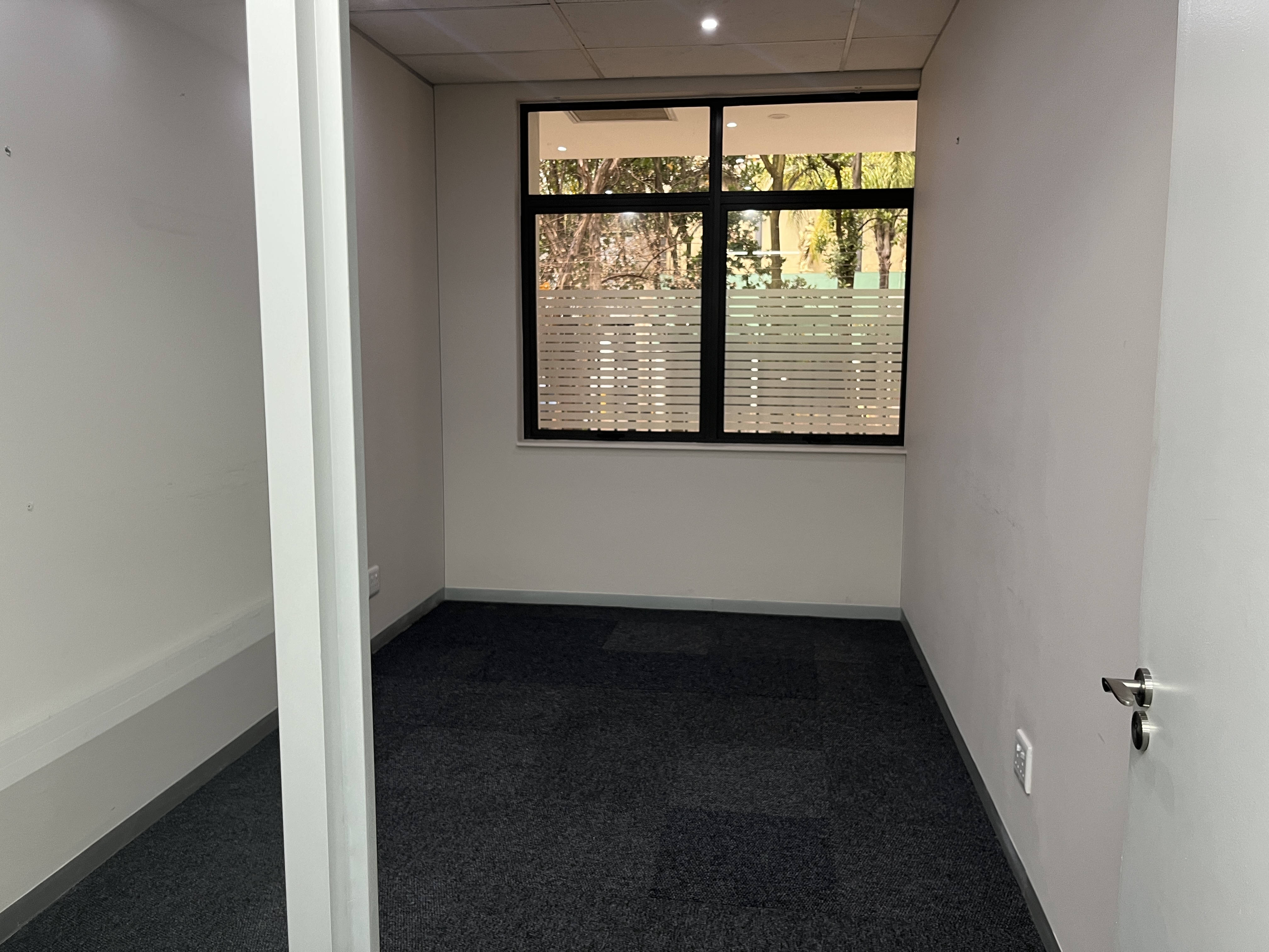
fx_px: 953
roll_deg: -0.3
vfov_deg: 53.1
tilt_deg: -8.2
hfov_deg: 67.3
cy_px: 476
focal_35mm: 26
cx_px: 634
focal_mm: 5.1
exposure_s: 1/50
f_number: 1.6
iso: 125
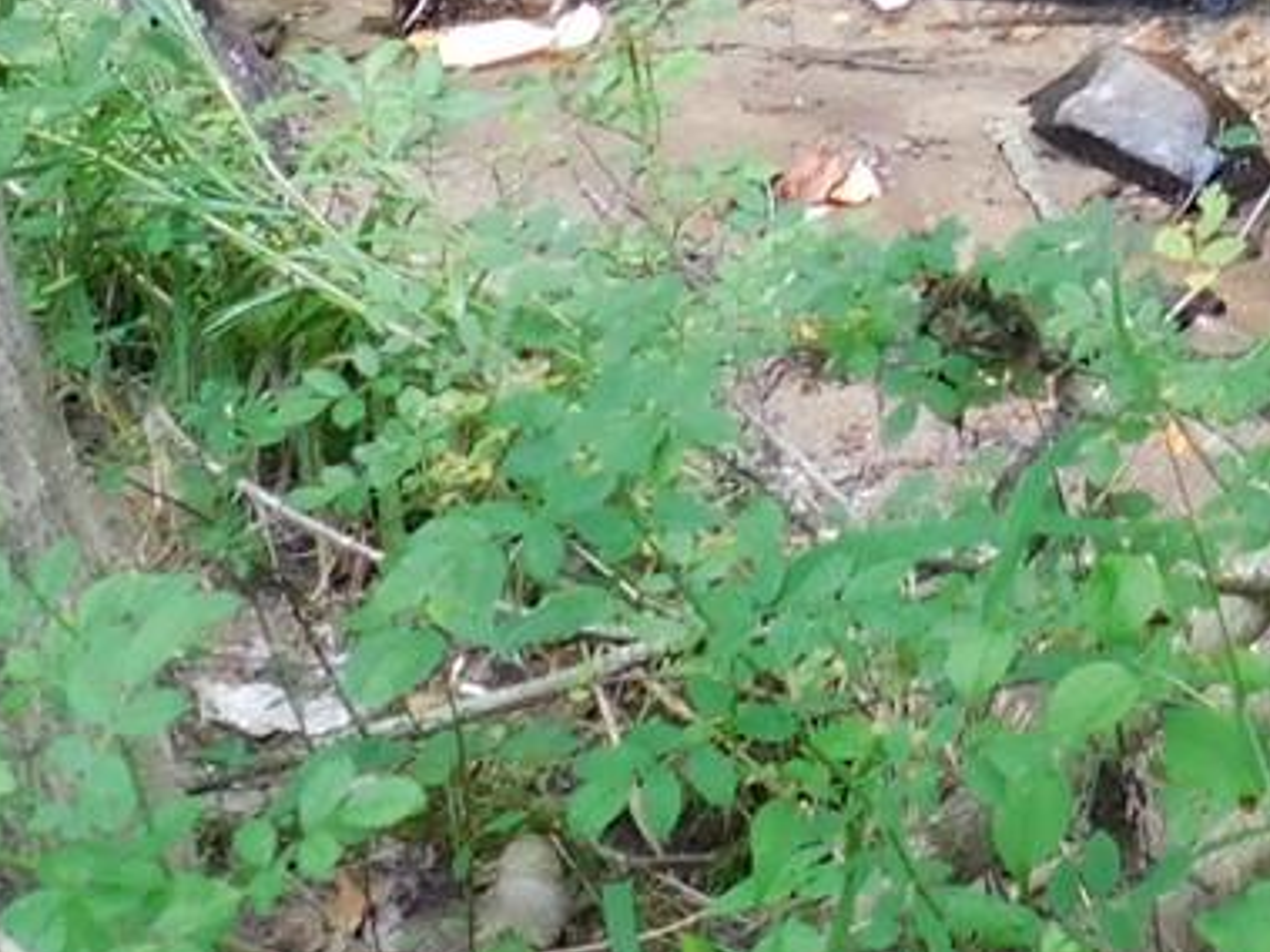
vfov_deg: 6.4
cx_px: 1541
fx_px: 7922
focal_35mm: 216
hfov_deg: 9.0
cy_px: -1572
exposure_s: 1/30
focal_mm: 7.1
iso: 220
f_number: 3.6
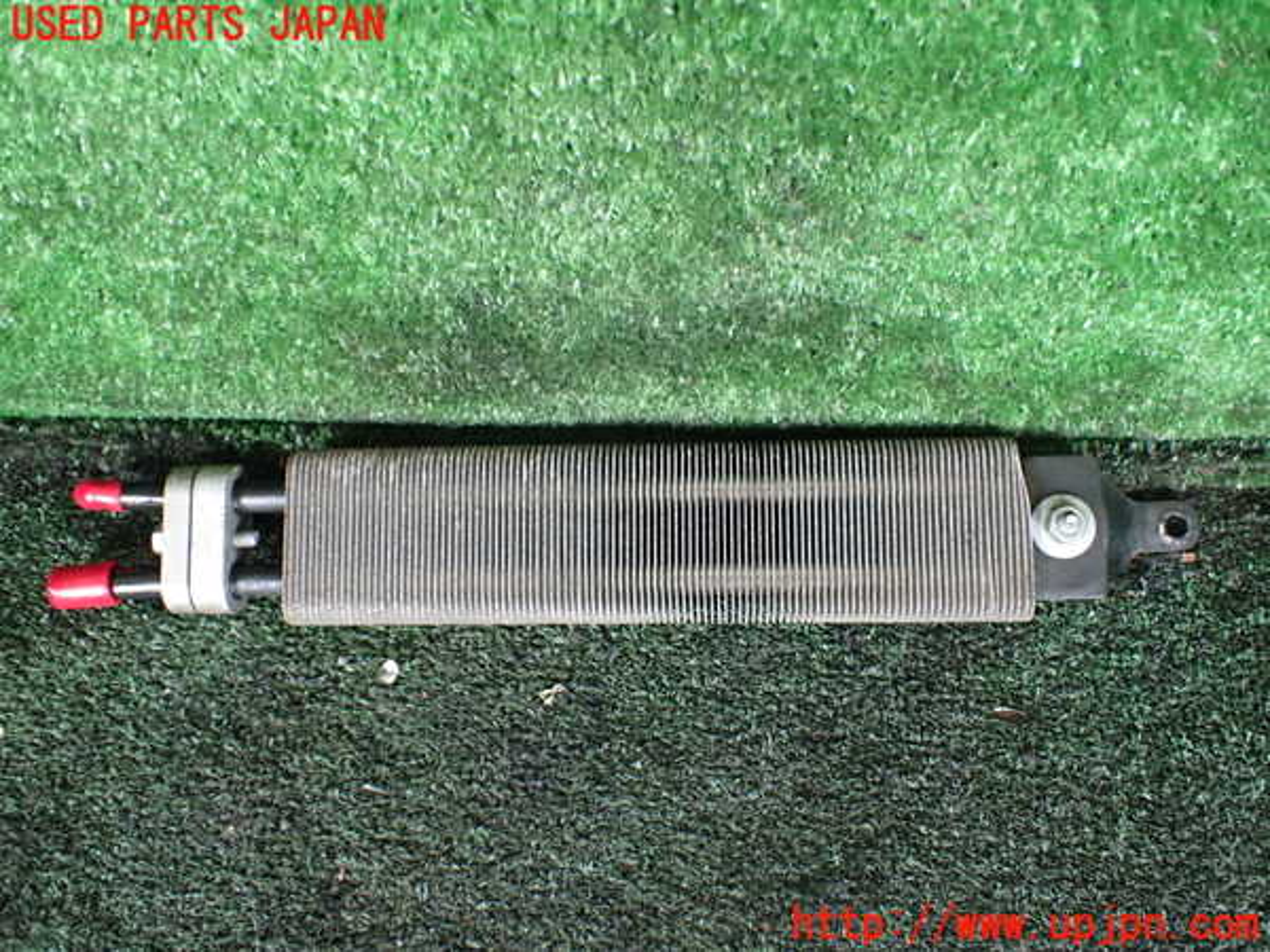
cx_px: 635
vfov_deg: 46.8
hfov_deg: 60.0
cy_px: 476
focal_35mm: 30
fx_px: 1101
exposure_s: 1/125
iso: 800
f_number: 2.3
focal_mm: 5.4
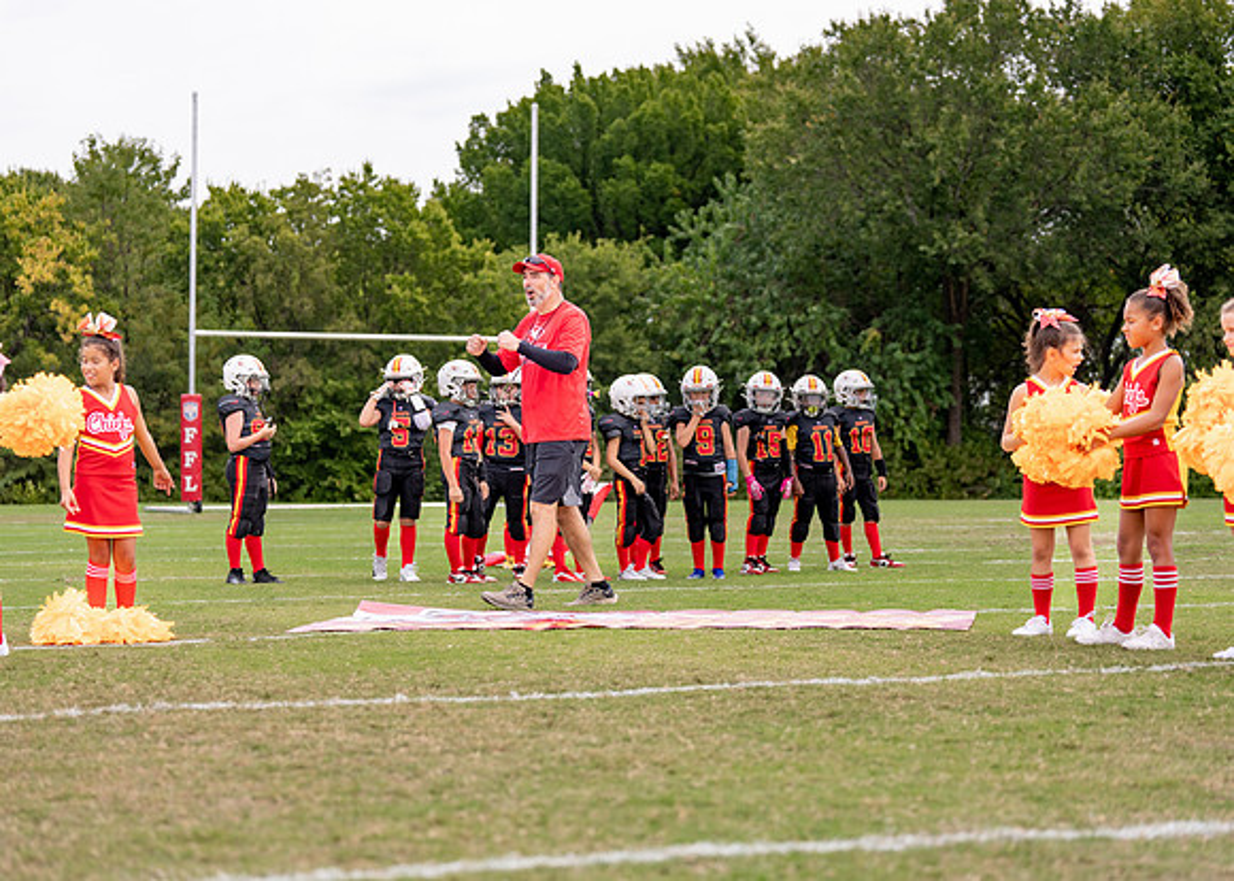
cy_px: 440
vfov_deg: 18.6
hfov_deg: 25.8
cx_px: 617
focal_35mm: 77
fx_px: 2695
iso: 160
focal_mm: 70
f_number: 2.8
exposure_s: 1/1600
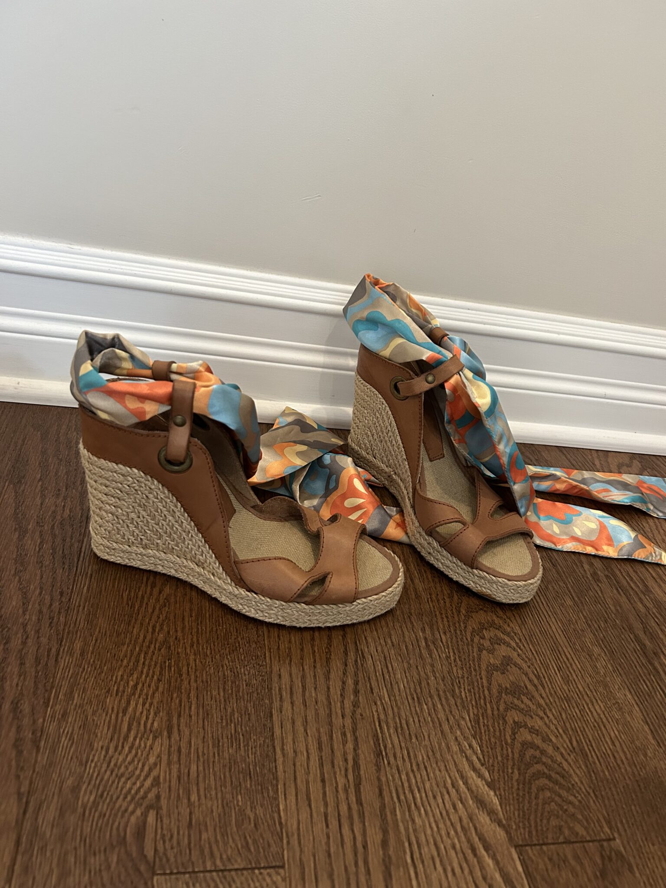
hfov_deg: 53.1
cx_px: 333
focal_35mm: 26
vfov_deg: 67.3
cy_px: 444
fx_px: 667
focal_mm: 5.7
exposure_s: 1/40
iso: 400
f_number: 1.5
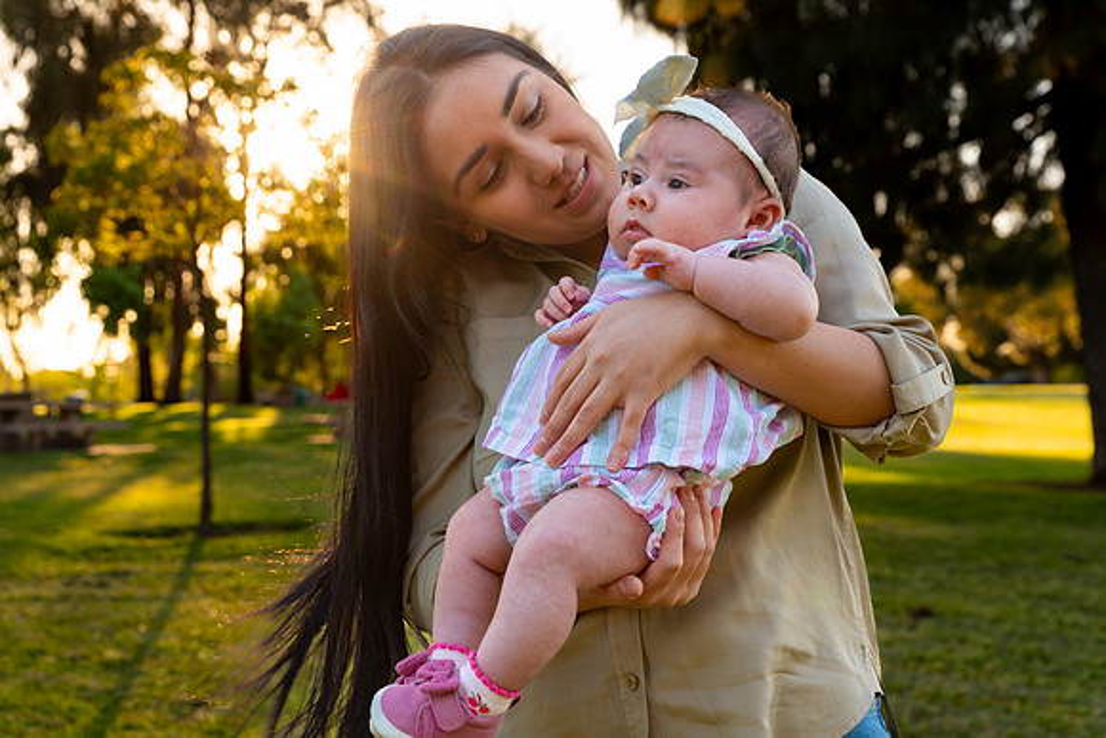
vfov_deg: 26.0
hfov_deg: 38.2
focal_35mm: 52
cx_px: 553
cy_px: 369
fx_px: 1598
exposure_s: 1/320
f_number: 5.6
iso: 200
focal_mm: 52
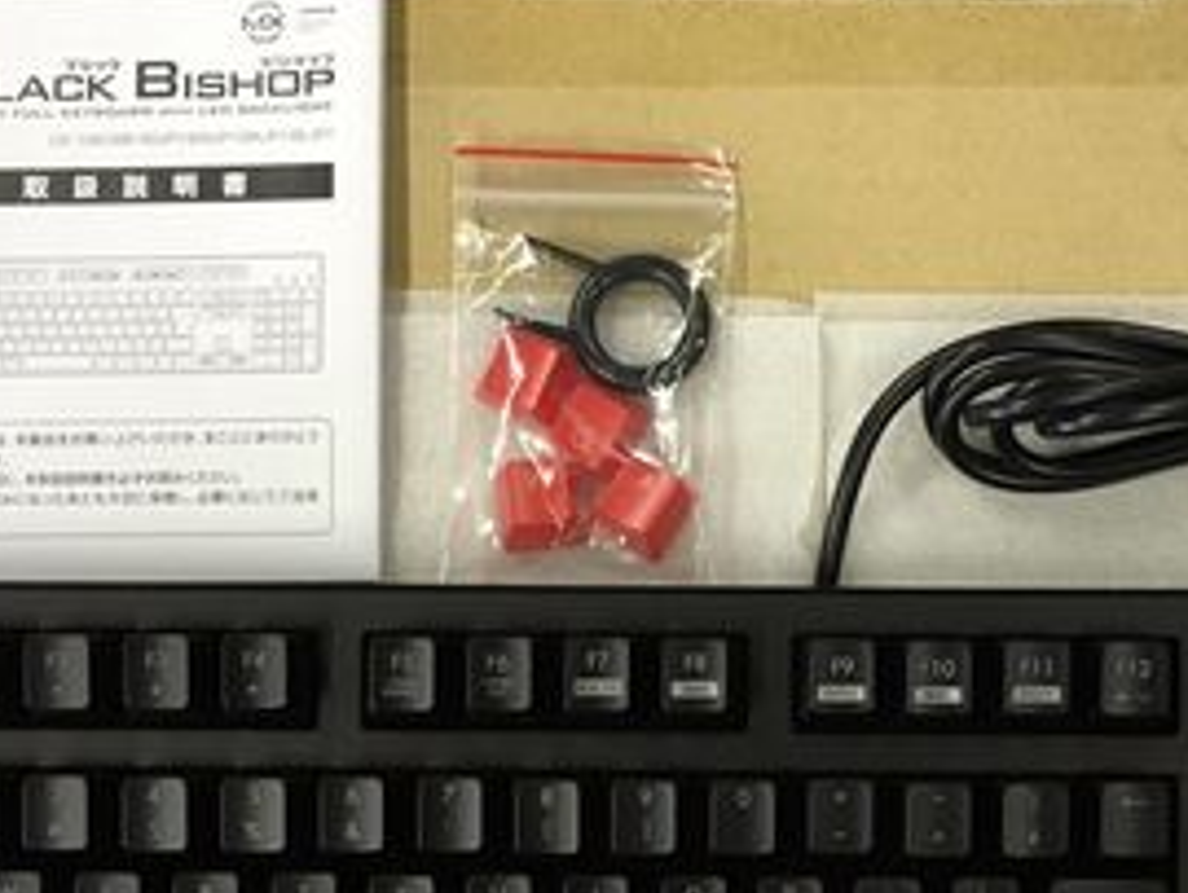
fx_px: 2027
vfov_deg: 24.4
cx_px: 801
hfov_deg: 32.4
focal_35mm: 59
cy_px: 719
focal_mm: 4.15
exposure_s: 1/30
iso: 125
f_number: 2.2
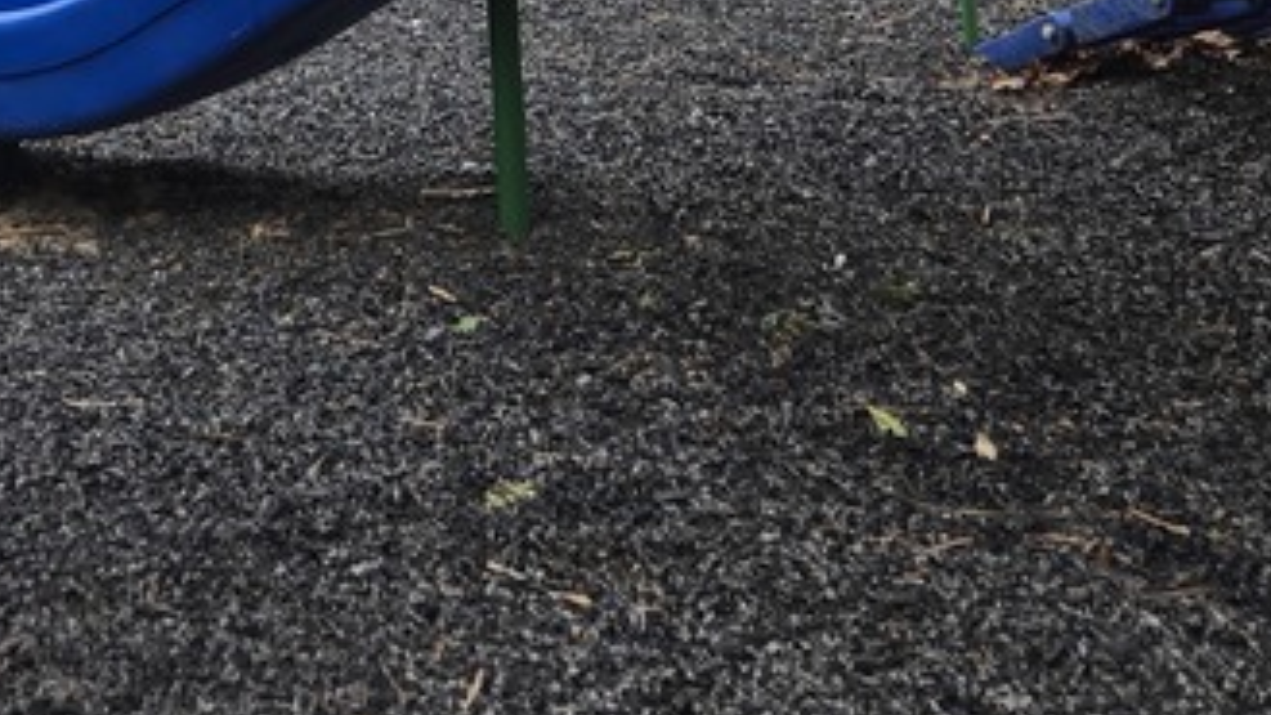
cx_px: 0
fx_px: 2629
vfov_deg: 13.9
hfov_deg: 25.8
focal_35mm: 78
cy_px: -533
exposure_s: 1/211
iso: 25
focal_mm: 5.4
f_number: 1.8
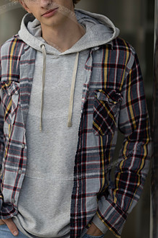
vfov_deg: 17.6
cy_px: 87
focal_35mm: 116
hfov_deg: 11.8
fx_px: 764
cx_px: 51
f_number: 1.8
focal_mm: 85
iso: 125
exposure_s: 1/640
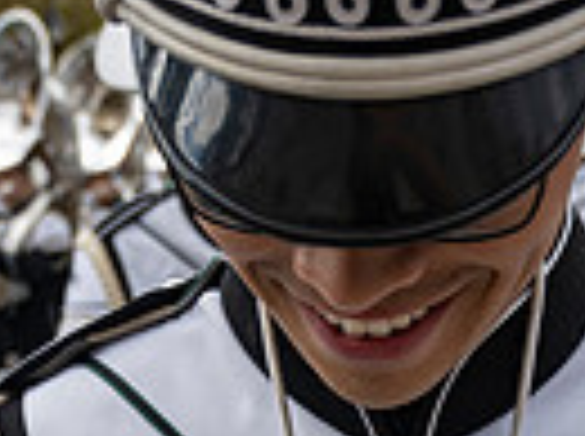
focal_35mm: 80
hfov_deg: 24.4
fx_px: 1349
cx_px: 328
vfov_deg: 15.8
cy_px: 769
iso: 100
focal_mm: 24
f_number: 4
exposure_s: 1/1000
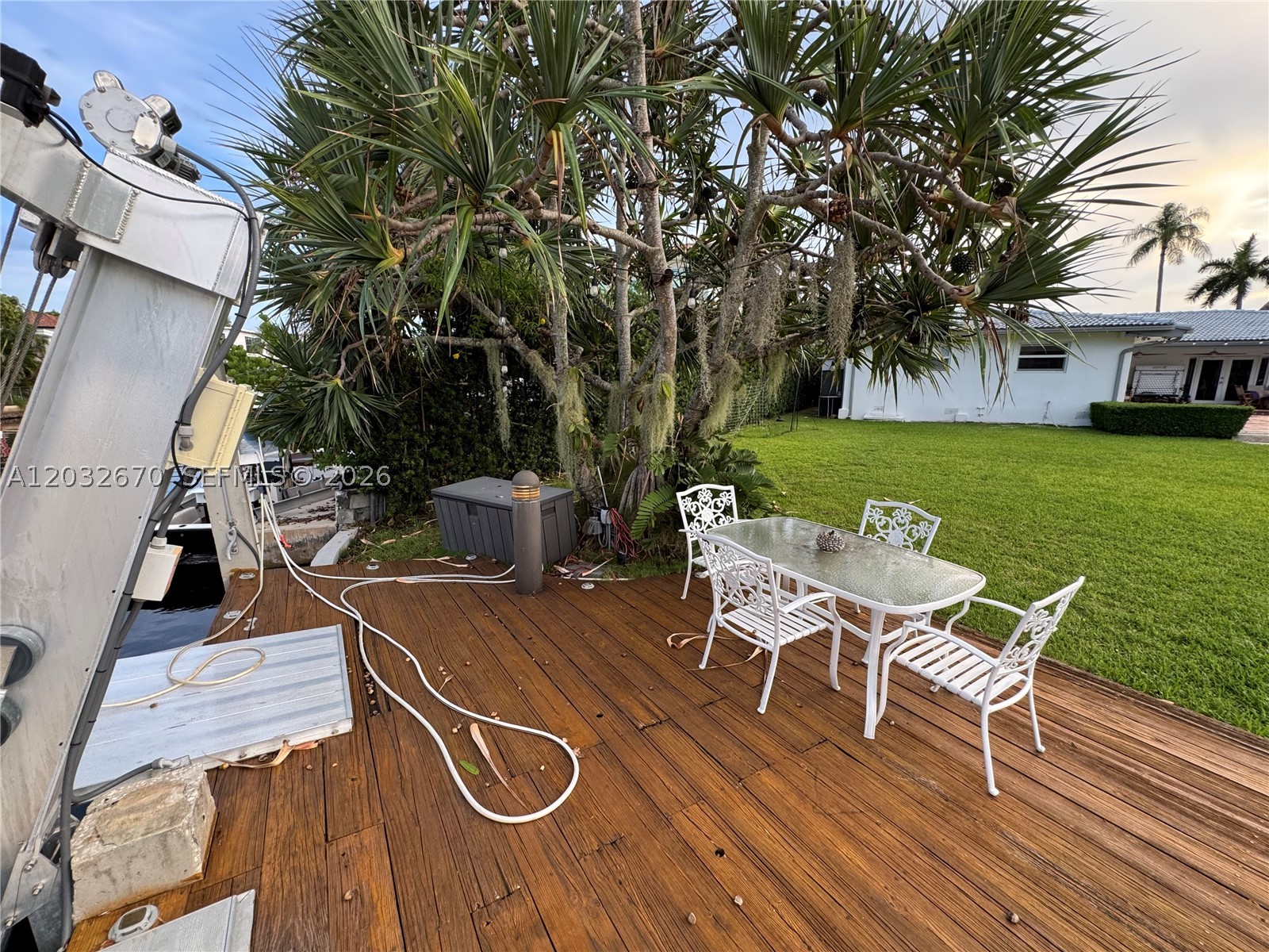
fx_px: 513
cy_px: 476
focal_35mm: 14
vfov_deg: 85.7
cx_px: 634
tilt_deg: -11.1
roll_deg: -0.7
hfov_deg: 102.1
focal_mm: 2.22
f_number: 2.2
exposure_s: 1/99
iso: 125
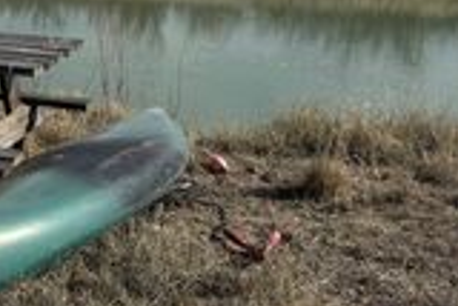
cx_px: -160
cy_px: 50
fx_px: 993
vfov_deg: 17.4
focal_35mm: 78
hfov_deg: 22.7
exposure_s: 1/7937
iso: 80
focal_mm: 6.76
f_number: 1.78
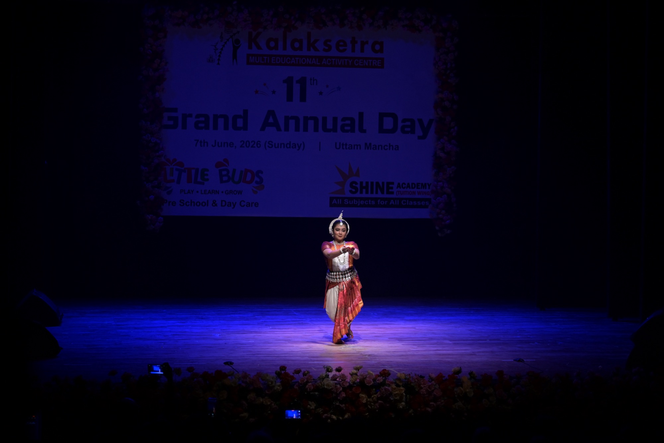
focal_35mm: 75
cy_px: 222
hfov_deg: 27.0
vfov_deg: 18.2
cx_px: 332
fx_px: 1383
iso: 1000
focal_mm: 75
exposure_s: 1/250
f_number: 4
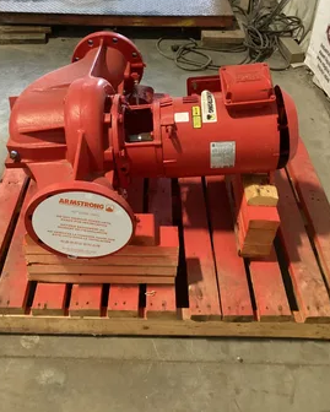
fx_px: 439
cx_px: 155
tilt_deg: -40.3
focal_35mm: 36
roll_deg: +0.3
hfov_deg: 41.2
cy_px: 173
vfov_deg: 50.1
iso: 400
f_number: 2.4
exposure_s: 1/30
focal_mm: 3.3
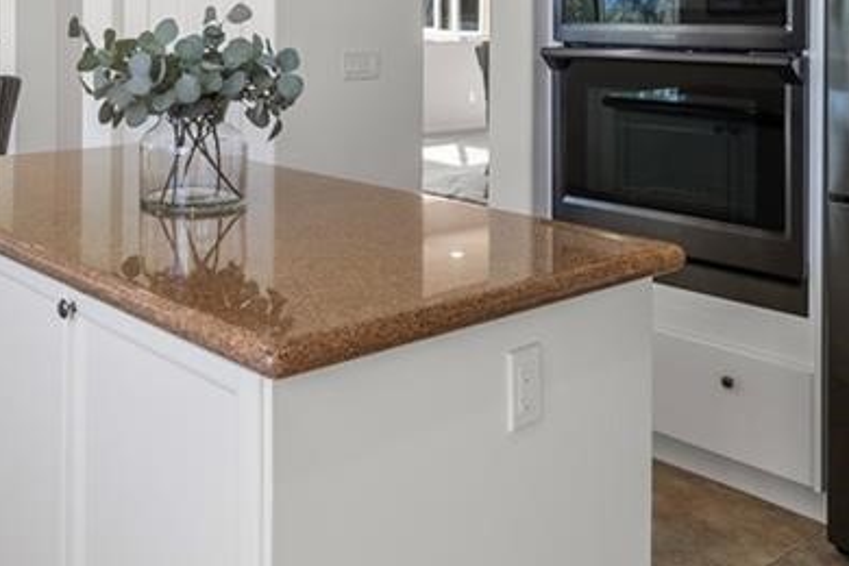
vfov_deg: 30.1
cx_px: 274
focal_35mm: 42
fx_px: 990
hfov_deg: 45.6
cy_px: 25
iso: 200
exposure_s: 1/20
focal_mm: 16
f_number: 9
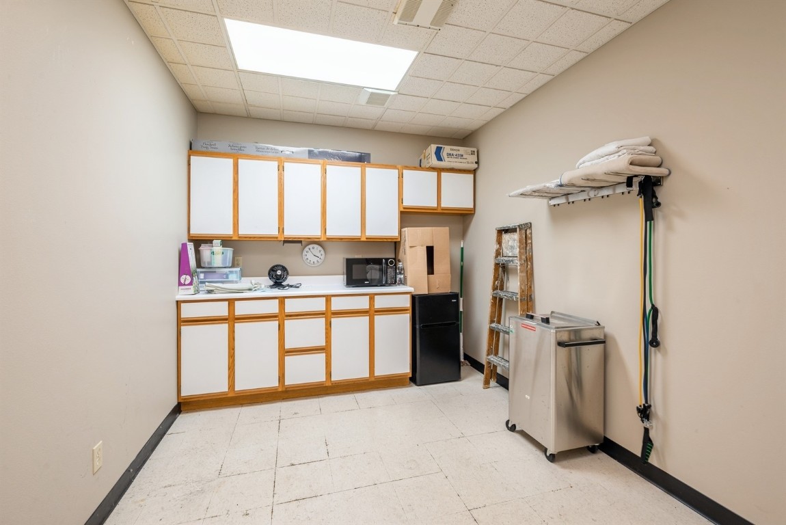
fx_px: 339
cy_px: 262
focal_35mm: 16
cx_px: 393
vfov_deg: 75.6
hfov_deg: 98.5
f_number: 8
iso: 200
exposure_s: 1/5
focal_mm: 15.5
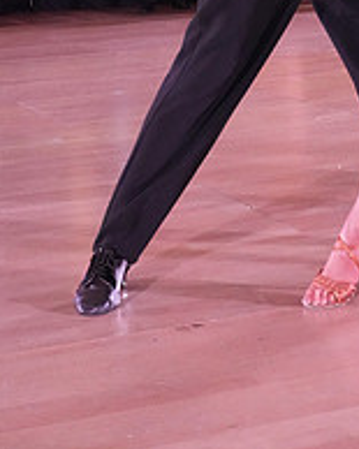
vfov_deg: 17.5
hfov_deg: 14.4
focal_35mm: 104
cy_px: -104
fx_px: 1382
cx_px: 409
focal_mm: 37
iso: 8000
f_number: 7.1
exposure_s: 1/250
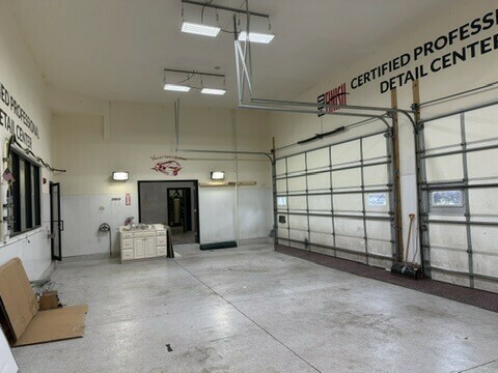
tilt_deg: +2.2
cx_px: 249
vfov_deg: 56.8
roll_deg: +2.0
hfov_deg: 71.6
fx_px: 345
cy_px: 186
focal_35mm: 24
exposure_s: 1/232
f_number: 1.78
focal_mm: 6.76
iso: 125
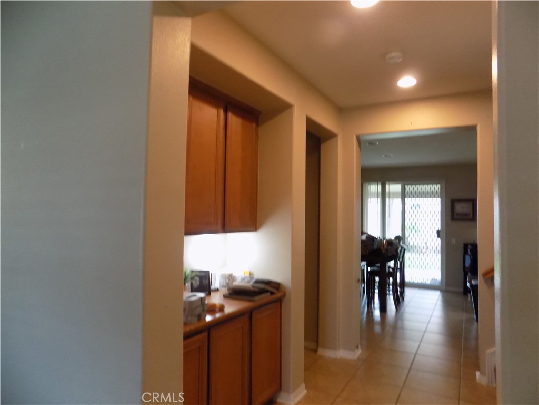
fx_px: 358
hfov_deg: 73.9
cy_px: 202
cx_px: 270
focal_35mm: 23
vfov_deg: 58.9
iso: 320
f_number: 3.1
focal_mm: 4
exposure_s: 1/30
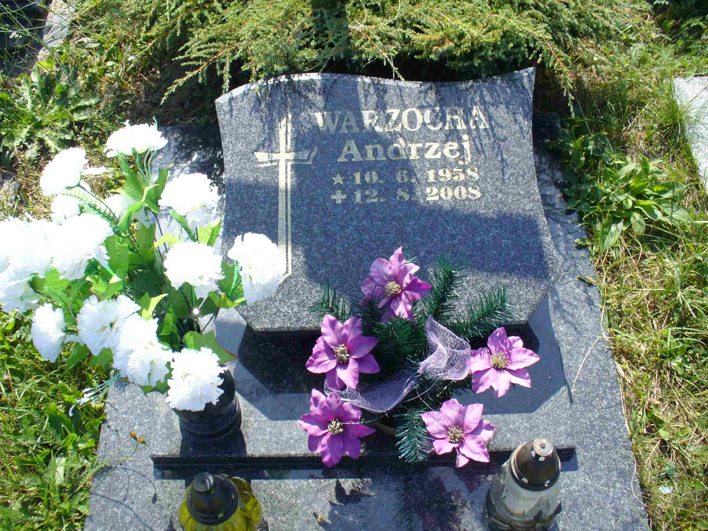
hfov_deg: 50.1
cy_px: 266
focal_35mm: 37
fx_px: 757
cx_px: 354
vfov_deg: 38.7
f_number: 5.6
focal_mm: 6.1
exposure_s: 1/125
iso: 80
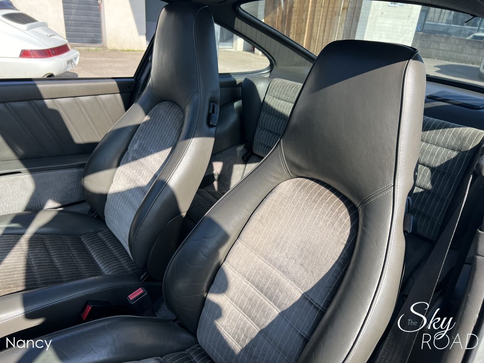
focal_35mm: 26
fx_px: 364
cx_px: 242
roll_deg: -5.0
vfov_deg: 53.1
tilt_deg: -27.2
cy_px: 182
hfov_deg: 67.3
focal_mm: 5.7
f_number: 1.5
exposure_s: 1/1209
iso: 50
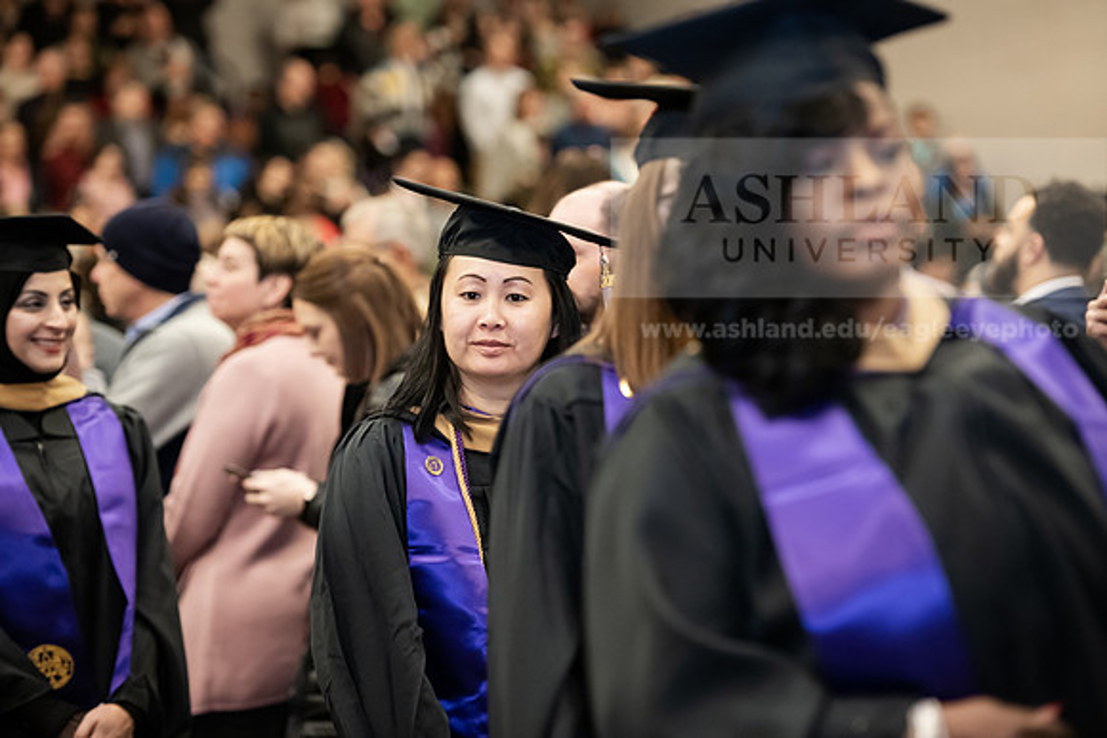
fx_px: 3752
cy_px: 369
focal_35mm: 122
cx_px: 554
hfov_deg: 16.8
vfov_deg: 11.2
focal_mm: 122
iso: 2500
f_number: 3.2
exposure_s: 1/200
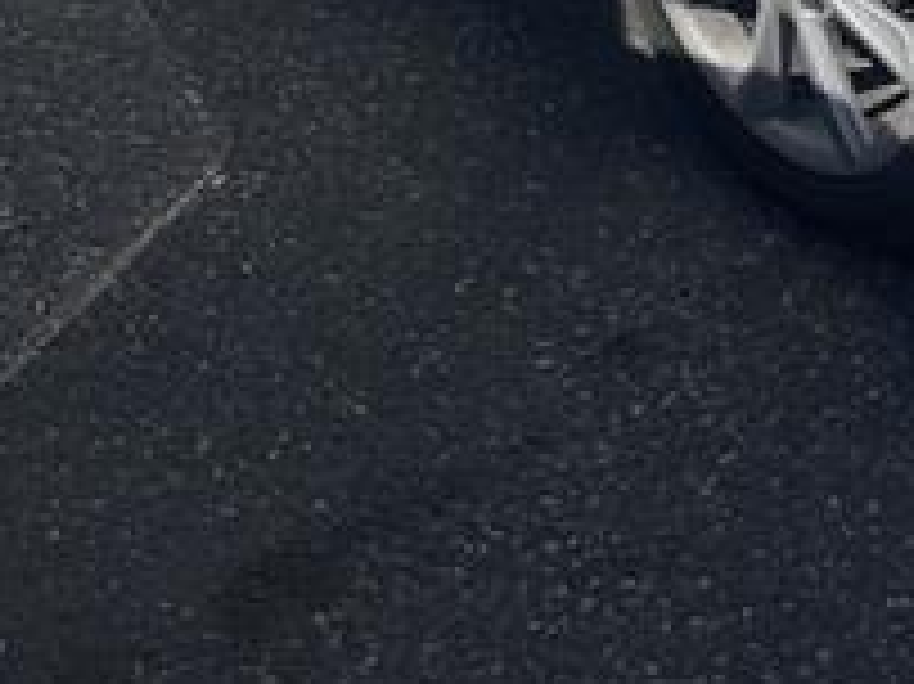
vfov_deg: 16.6
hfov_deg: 23.0
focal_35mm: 82
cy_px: -297
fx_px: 2164
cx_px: 887
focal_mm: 4.2
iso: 32
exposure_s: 1/8403
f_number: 1.6
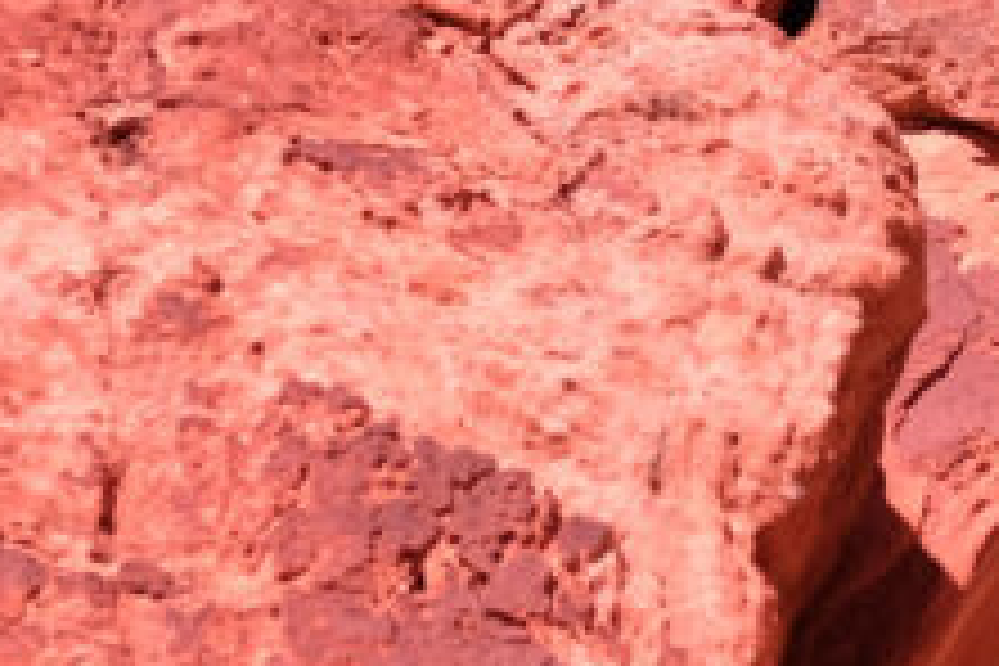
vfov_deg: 4.8
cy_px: -4
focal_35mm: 286
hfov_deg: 7.2
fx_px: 7936
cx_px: 742
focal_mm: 35
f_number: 2.8
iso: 320
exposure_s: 1/6400
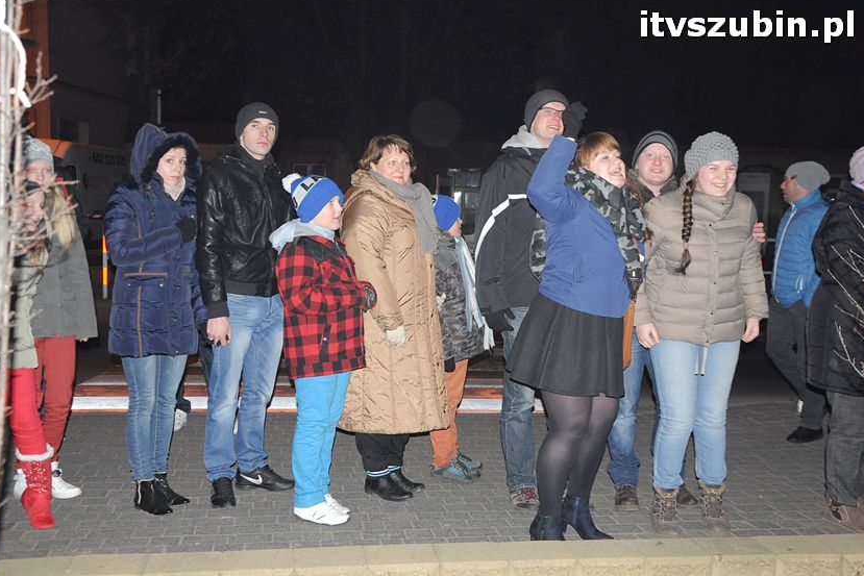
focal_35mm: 43
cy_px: 287
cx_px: 431
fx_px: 1032
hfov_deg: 45.4
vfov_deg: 31.2
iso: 1250
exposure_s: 1/60
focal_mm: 28
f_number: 4.5
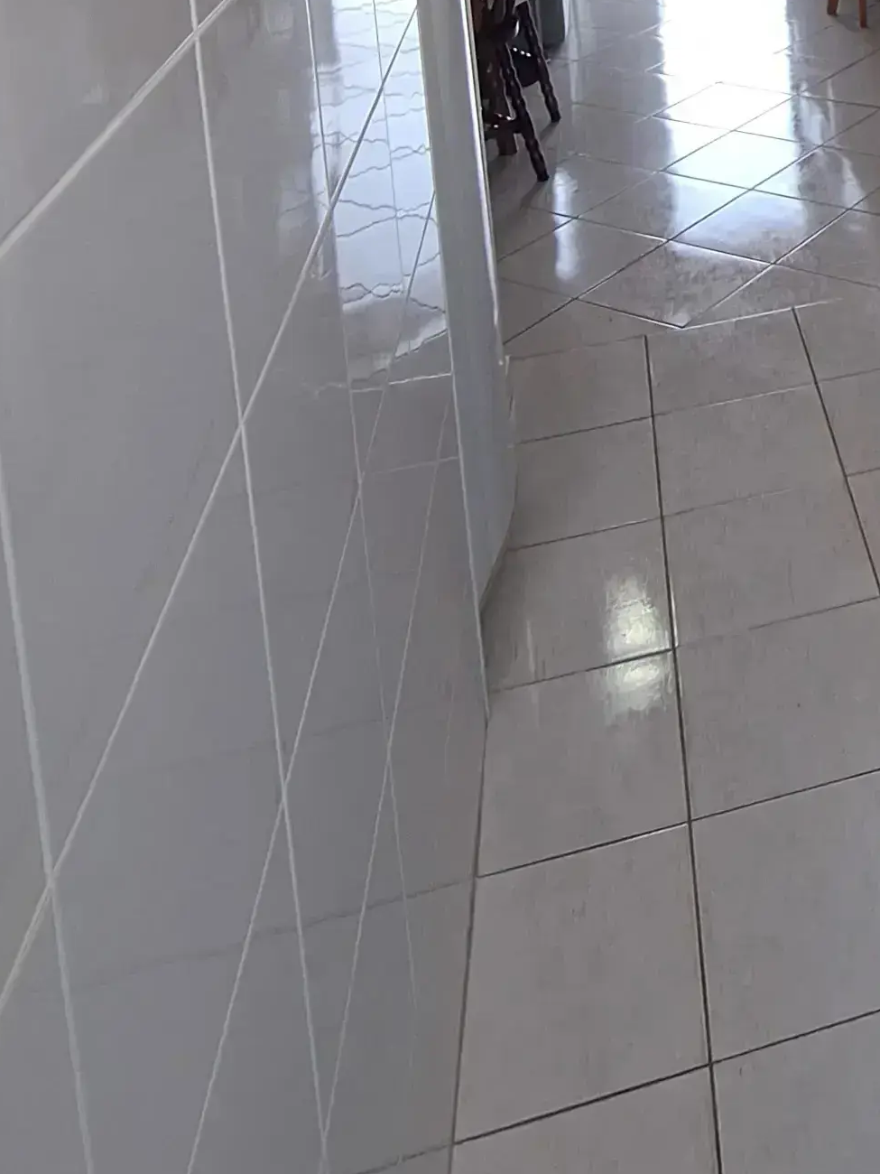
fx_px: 1356
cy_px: -281
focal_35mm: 40
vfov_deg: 35.3
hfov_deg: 32.0
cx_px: 952
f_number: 2.2
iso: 50
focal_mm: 1.74
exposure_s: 1/40
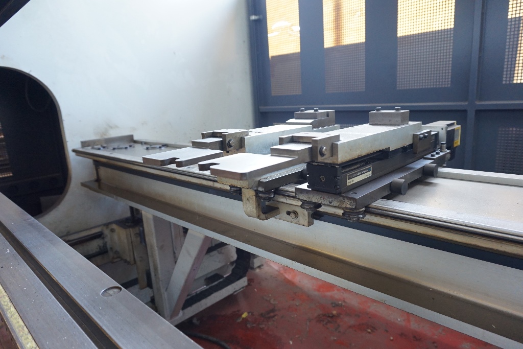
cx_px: 262
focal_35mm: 24
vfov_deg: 53.1
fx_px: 349
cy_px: 174
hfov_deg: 73.7
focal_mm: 16
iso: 1600
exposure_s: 1/160
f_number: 4
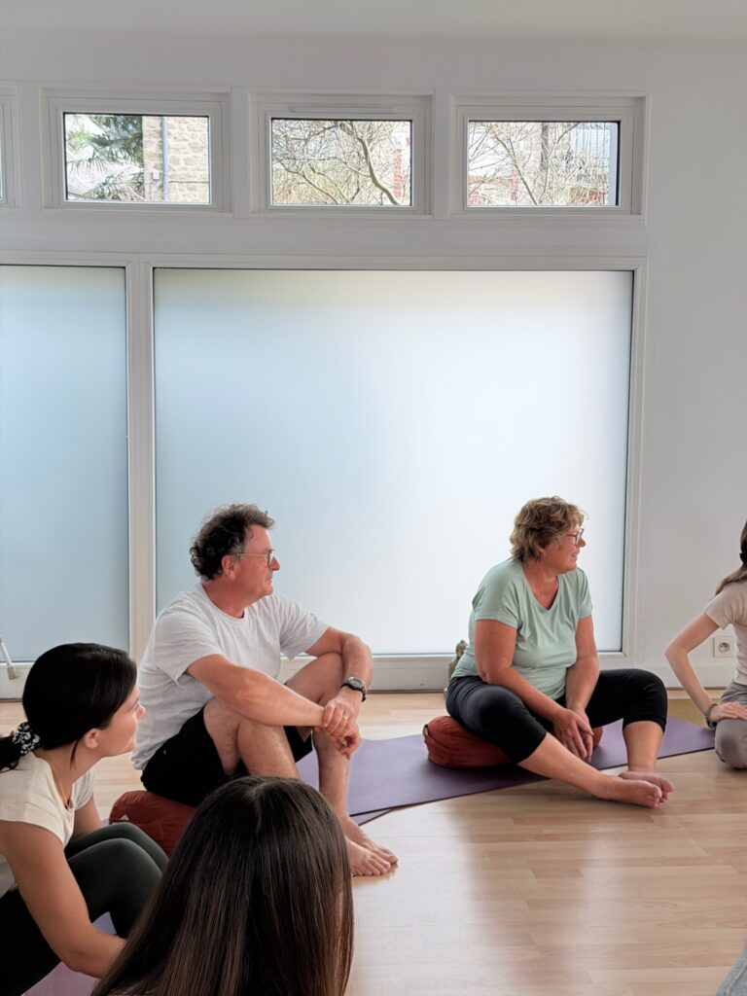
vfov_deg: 39.7
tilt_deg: -7.1
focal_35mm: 48
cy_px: 498
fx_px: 1381
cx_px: 374
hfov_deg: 30.3
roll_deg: -0.5
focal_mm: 6.76
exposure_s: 1/481
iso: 64
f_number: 1.78
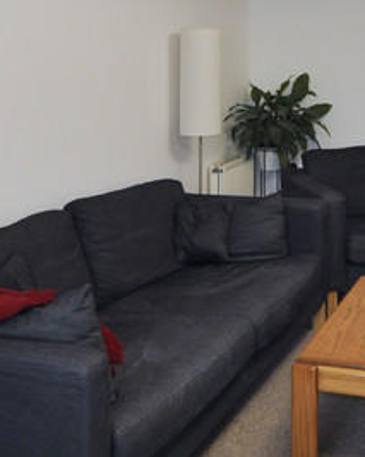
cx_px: 278
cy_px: 113
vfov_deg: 34.0
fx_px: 730
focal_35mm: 54
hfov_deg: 27.6
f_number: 3.5
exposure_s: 1/125
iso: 560
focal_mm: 10
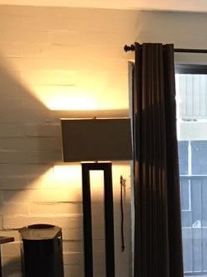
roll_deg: +0.1
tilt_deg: -9.6
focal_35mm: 107
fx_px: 854
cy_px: 265
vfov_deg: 18.0
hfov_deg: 13.4
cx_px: 266
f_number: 1.8
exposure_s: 1/15
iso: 50
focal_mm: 3.99
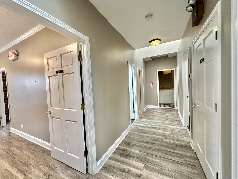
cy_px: 90
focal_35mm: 14
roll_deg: +2.6
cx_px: 119
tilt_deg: -2.3
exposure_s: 1/60
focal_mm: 2.22
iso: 160
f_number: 2.2
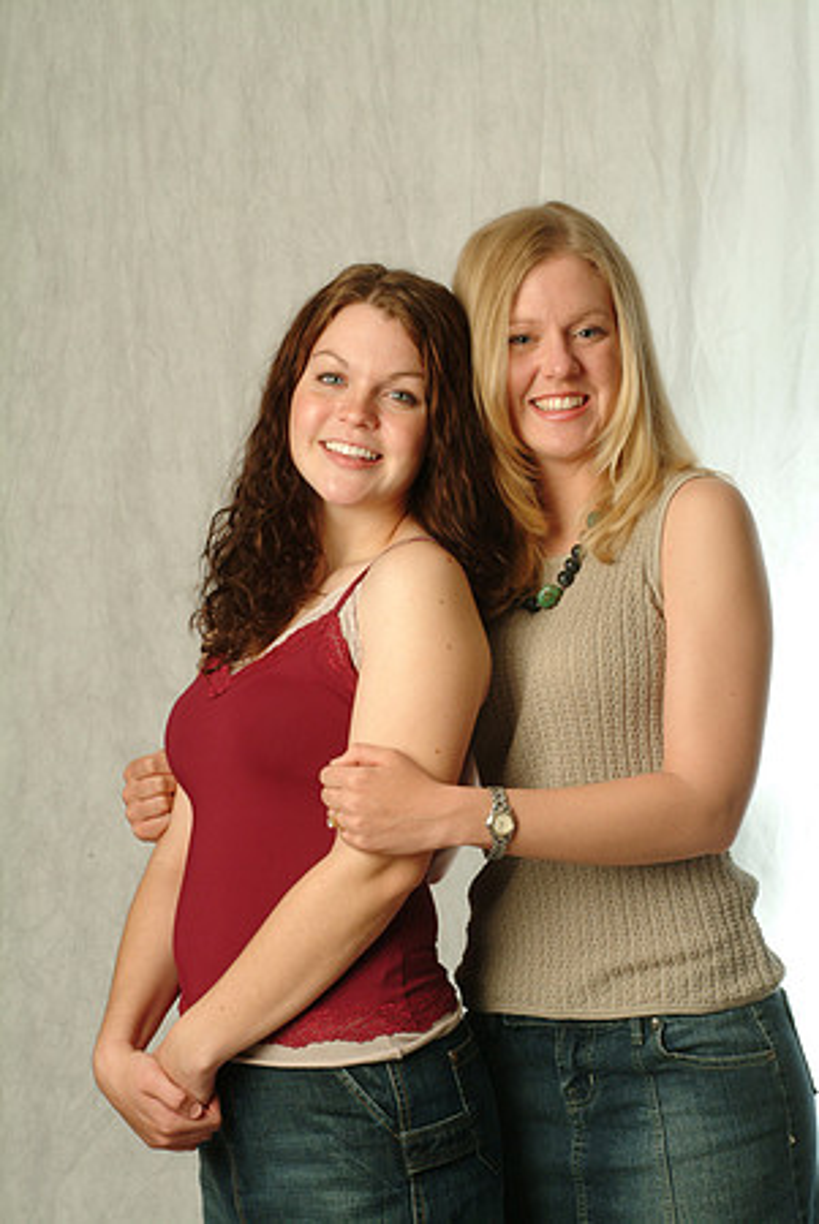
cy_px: 612
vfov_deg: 17.3
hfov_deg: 11.6
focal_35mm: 118
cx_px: 410
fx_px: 4034
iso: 400
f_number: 13
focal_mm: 79
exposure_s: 1/125
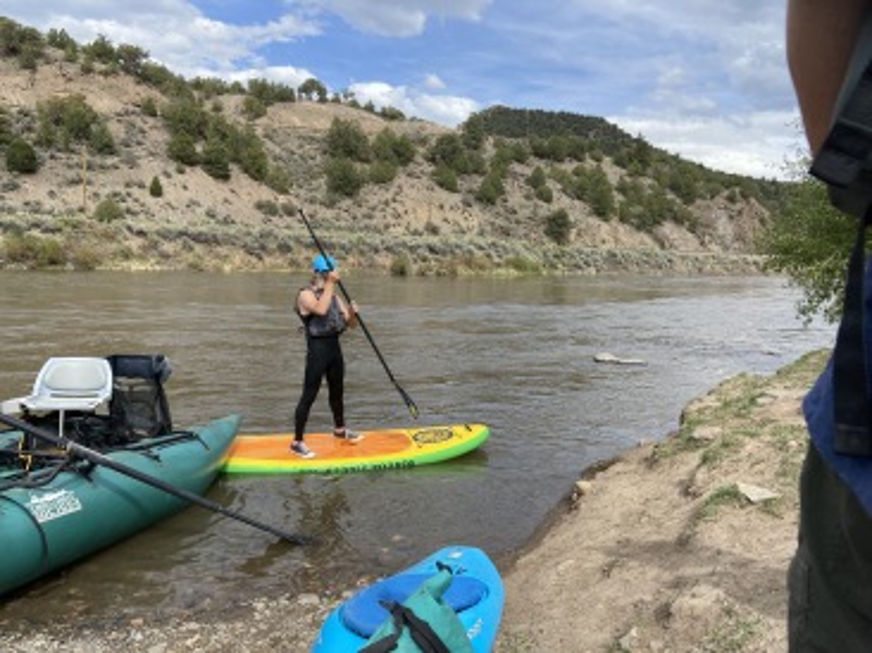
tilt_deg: -5.0
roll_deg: -2.8
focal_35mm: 26
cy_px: 326
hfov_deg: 67.3
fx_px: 655
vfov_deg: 53.0
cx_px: 436
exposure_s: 1/1779
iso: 32
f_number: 1.8
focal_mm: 4.25
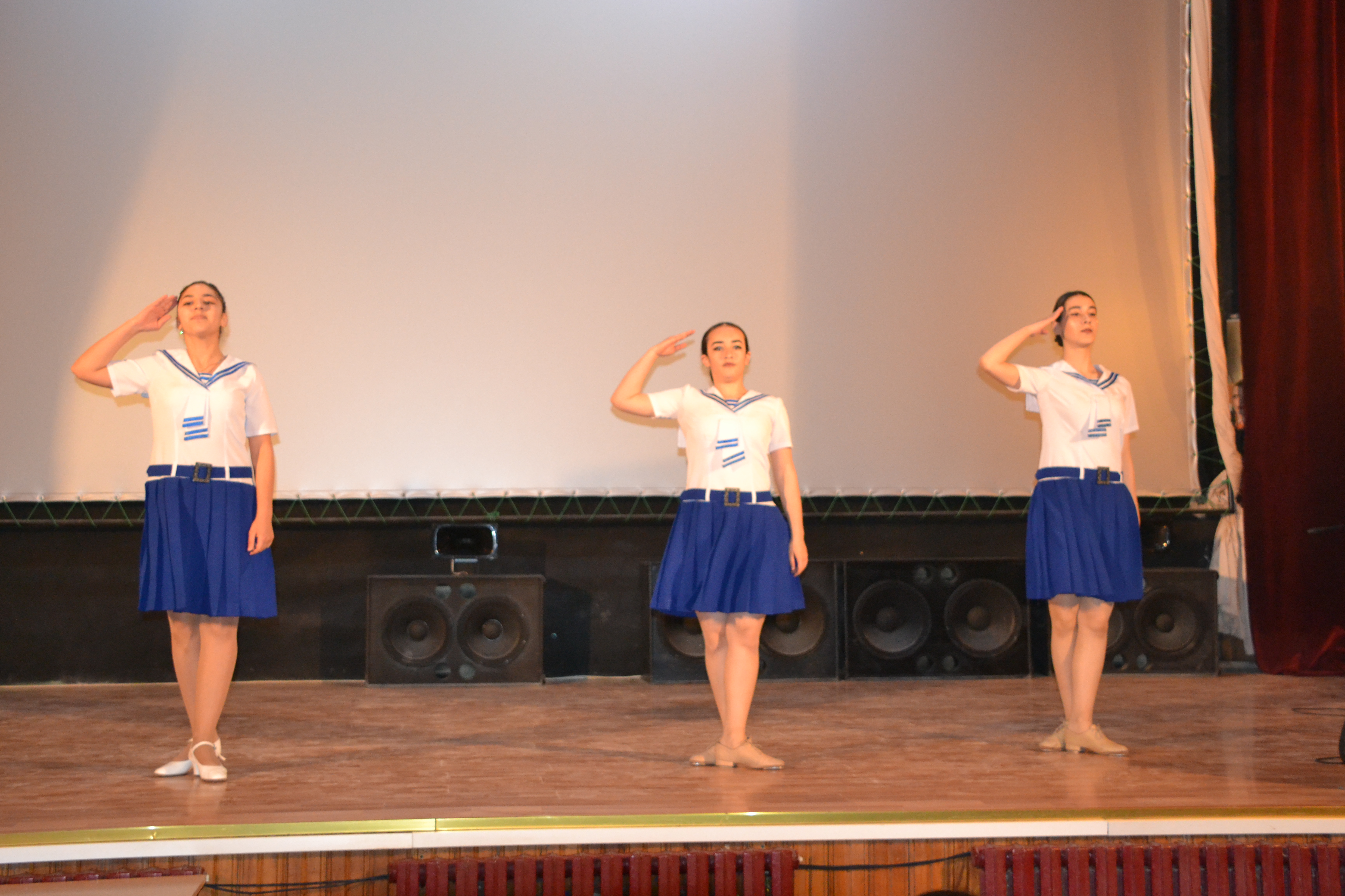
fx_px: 1830
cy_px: 441
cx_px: 663
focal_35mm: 49
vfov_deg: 27.5
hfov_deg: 40.3
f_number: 4.2
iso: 2200
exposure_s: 1/60
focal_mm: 32
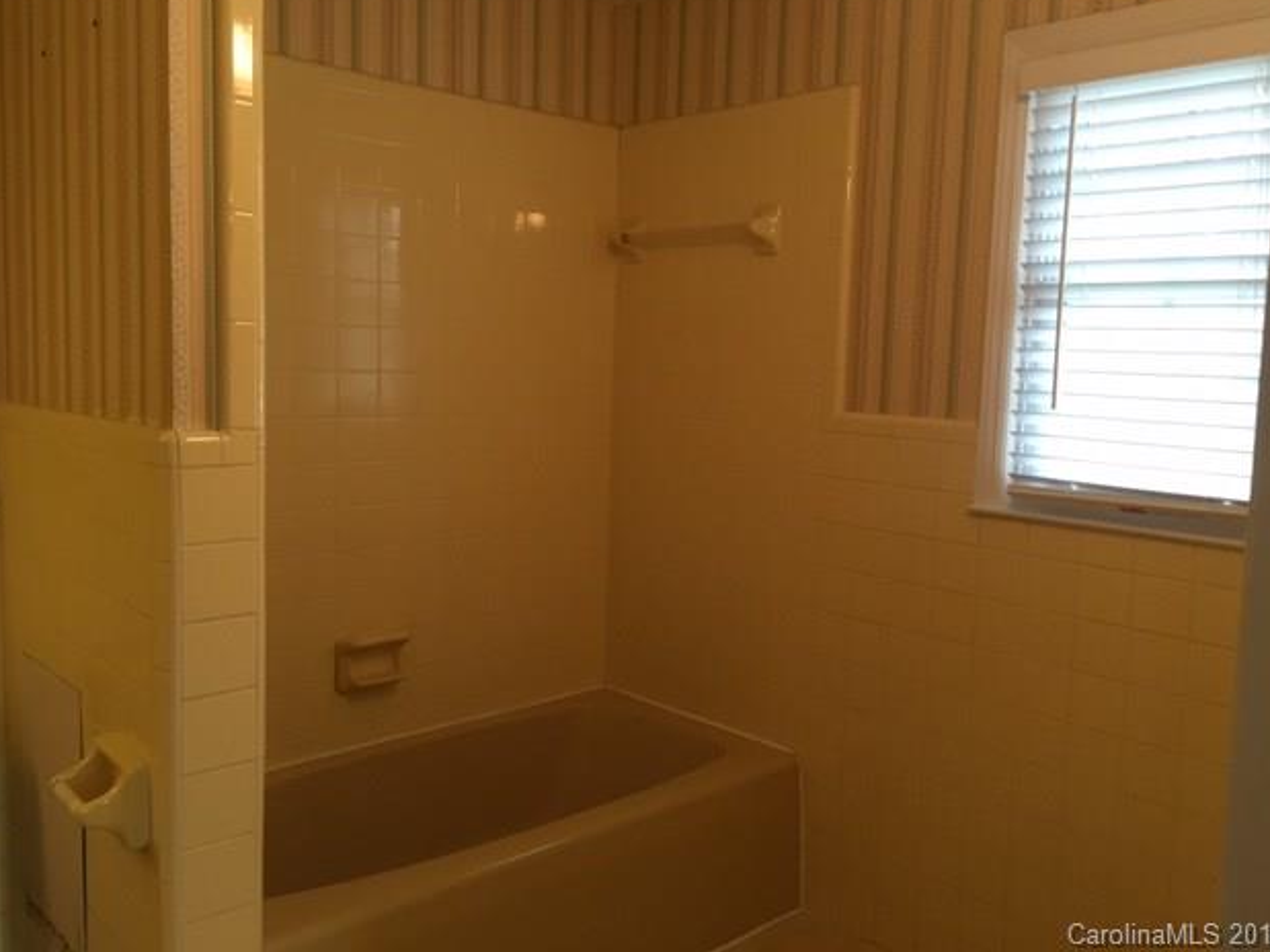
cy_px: 462
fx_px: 1100
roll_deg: -2.1
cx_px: 646
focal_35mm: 30
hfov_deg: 60.0
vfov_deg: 46.8
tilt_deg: -5.8
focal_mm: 4.15
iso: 80
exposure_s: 1/30
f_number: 2.2
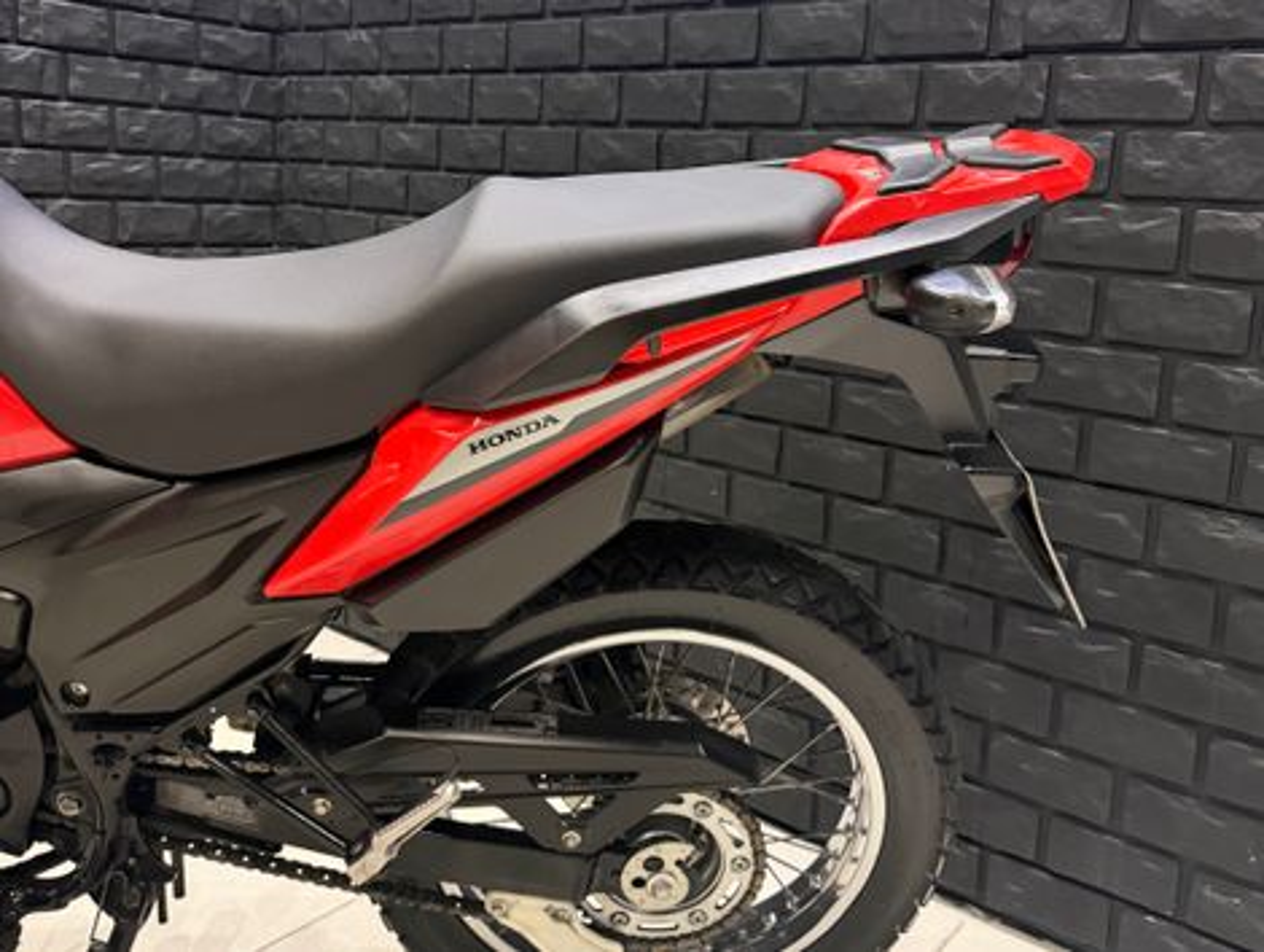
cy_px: 476
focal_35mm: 24
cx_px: 632
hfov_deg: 71.5
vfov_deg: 56.9
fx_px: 878
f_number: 1.78
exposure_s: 1/60
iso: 500
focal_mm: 6.76
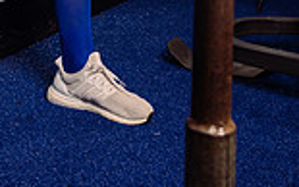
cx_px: 81
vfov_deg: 12.7
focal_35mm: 86
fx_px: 701
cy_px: -218
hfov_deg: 23.9
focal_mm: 29
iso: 250
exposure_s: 1/250
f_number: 5
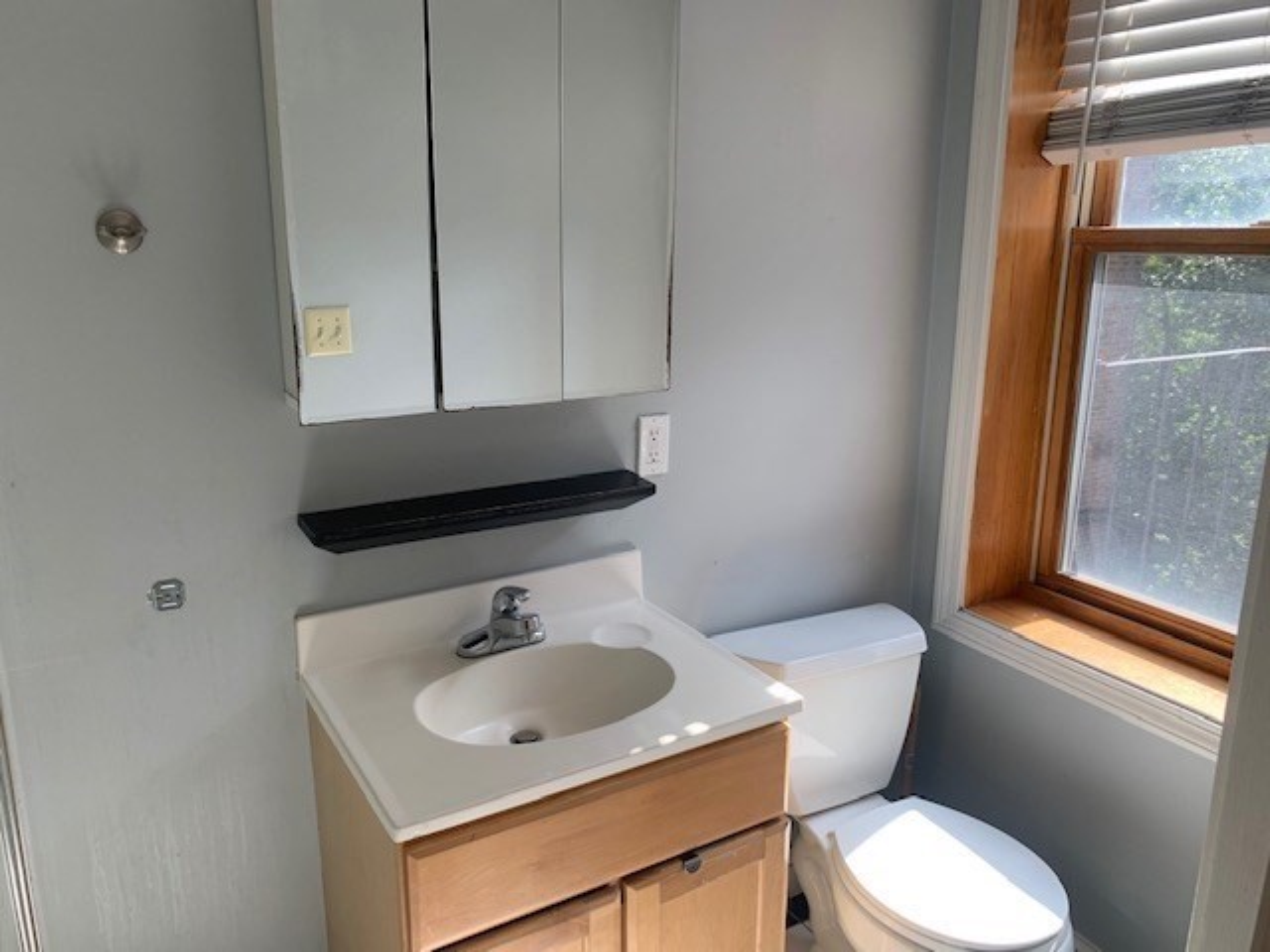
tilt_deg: -13.8
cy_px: 476
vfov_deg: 53.1
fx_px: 954
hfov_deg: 67.3
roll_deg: +0.1
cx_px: 635
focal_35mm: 26
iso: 25
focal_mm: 4.25
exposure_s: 1/123
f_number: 1.8
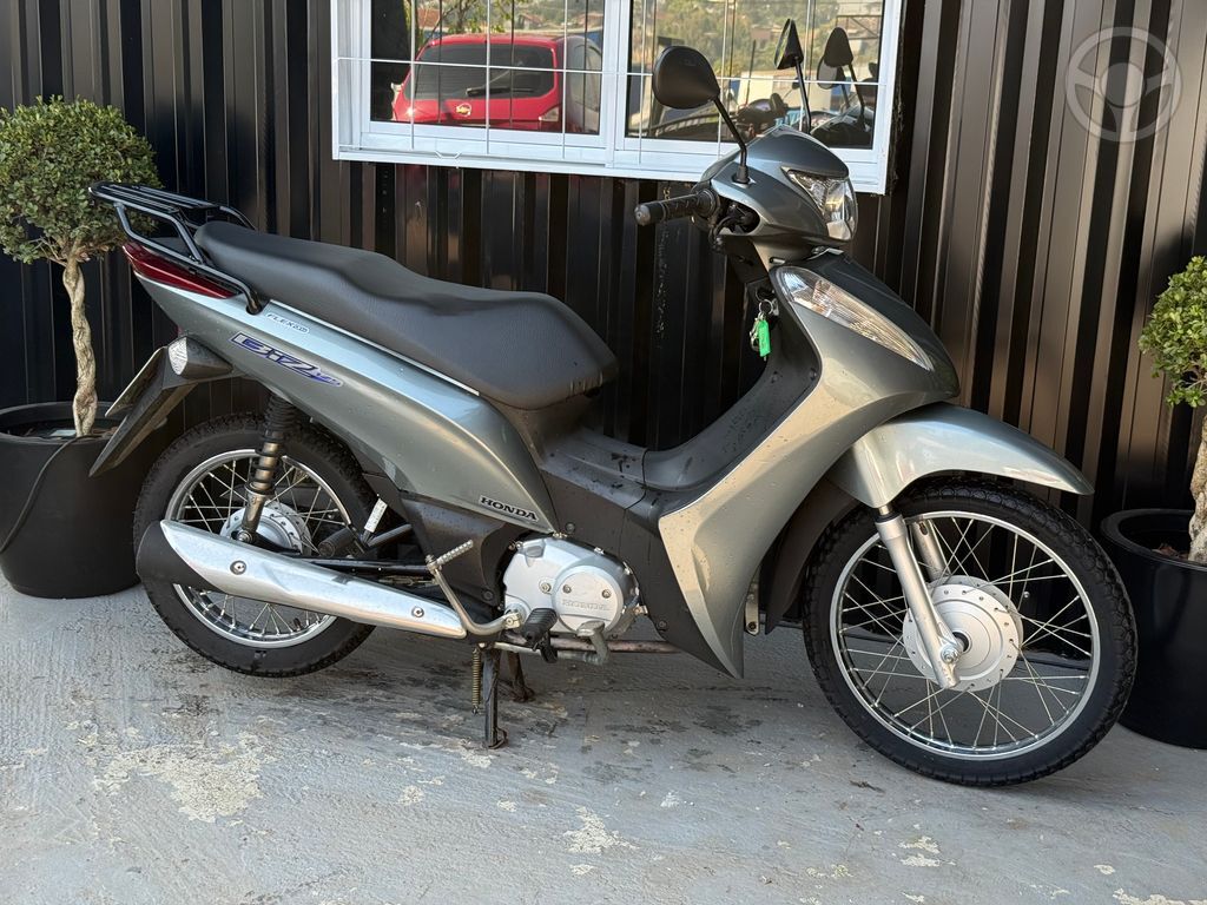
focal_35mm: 48
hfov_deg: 39.7
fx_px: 1674
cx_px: 604
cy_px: 452
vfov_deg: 30.3
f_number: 1.78
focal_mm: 6.76
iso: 100
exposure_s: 1/429
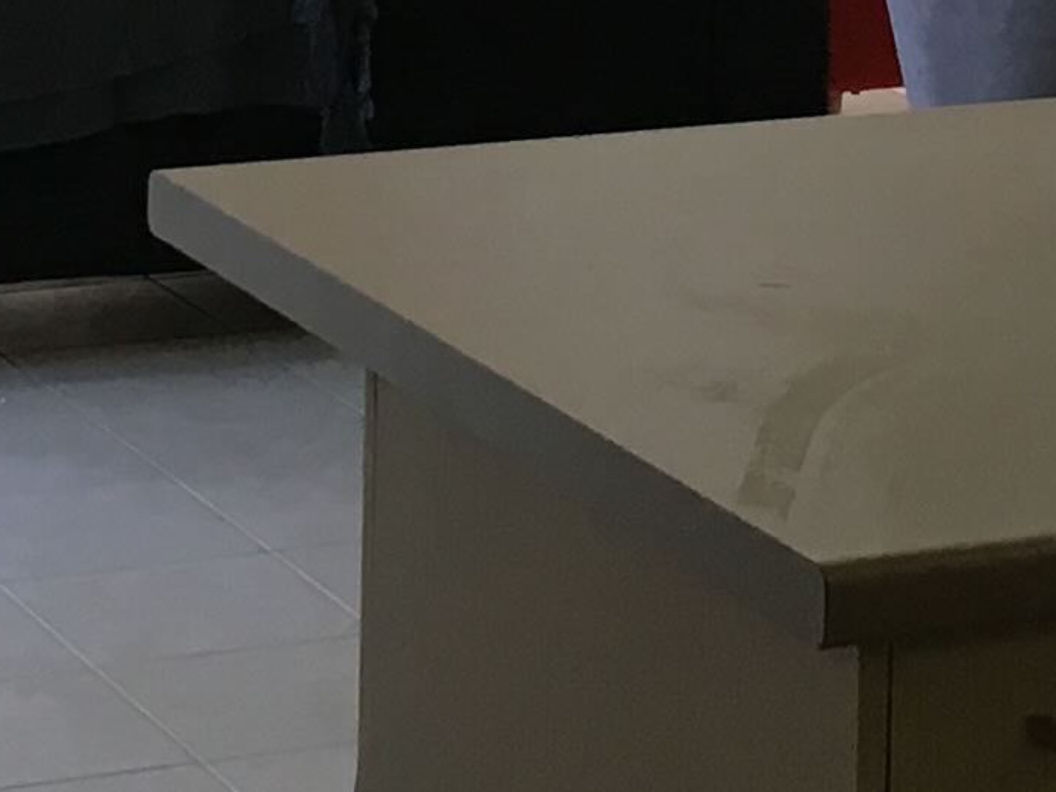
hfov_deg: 11.9
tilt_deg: -3.2
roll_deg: -1.3
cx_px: 750
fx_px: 5064
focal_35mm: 166
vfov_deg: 8.6
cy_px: -663
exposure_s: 1/33
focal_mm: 4.15
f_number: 2.2
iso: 32
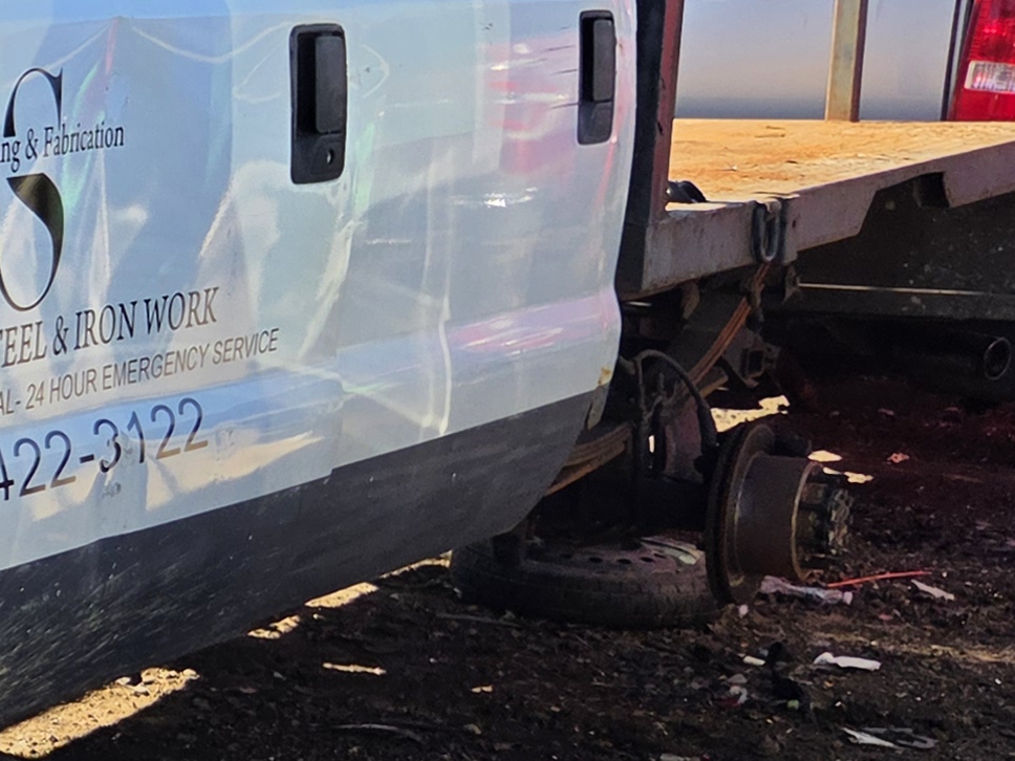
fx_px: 2786
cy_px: 482
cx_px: -888
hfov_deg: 16.7
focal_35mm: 95
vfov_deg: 15.5
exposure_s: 1/2579
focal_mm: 5.4
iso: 80
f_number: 1.8
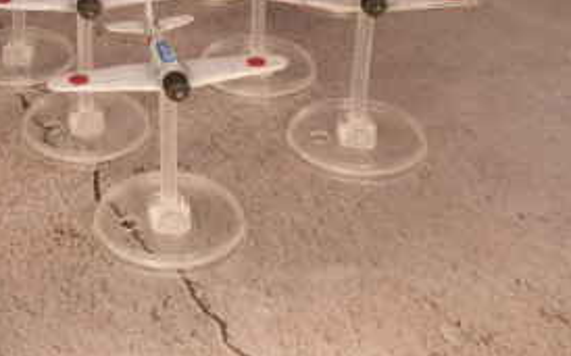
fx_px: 902
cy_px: 15
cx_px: 69
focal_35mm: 58
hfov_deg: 33.5
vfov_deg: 21.7
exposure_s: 1/200
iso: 400
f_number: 3.1
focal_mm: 5
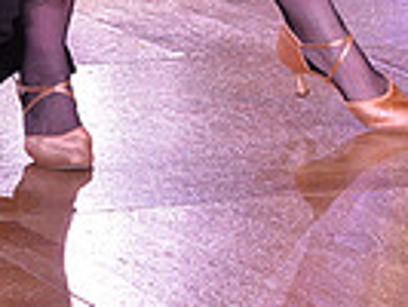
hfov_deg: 4.2
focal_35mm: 470
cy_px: -451
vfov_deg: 3.1
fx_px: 5545
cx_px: -57
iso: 2000
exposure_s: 1/250
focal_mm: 112
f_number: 7.1
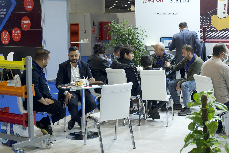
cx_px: 166
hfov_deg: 31.0
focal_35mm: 64
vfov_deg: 21.2
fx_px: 407
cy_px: 68
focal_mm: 29.2
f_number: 2.8
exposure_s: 1/250
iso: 1250
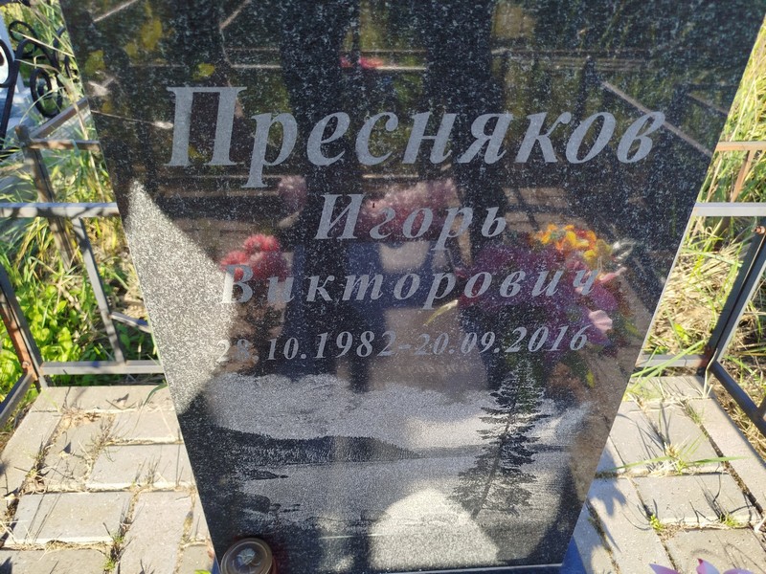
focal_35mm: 24
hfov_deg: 71.6
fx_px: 531
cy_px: 287
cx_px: 383
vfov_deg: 56.8
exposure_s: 1/257
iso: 50
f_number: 1.7
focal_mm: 5.31
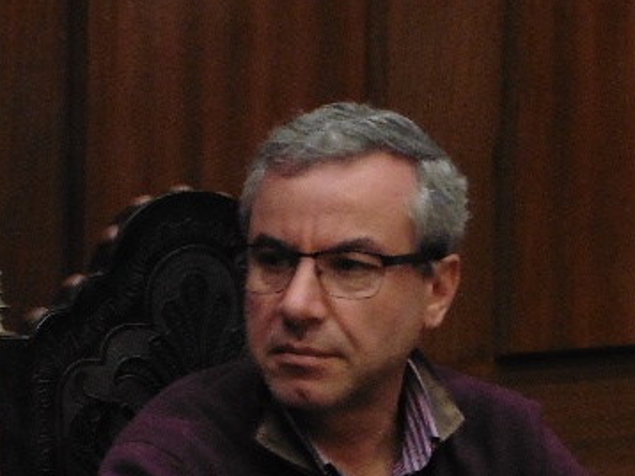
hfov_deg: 10.4
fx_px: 3465
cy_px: 519
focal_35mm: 189
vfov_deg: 7.8
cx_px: -44
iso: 400
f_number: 4.9
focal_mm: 11.7
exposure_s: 1/6
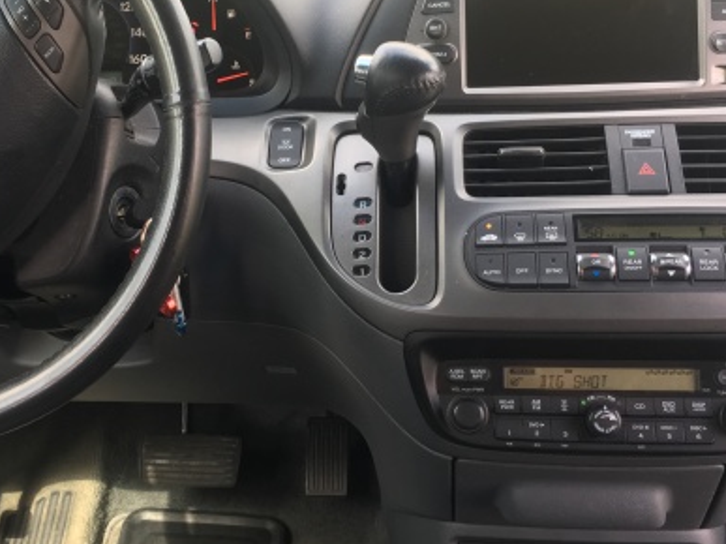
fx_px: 1006
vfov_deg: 30.2
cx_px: 310
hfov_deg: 39.6
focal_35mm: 48
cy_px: 219
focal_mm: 4.15
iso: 40
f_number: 2.2
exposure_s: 1/120
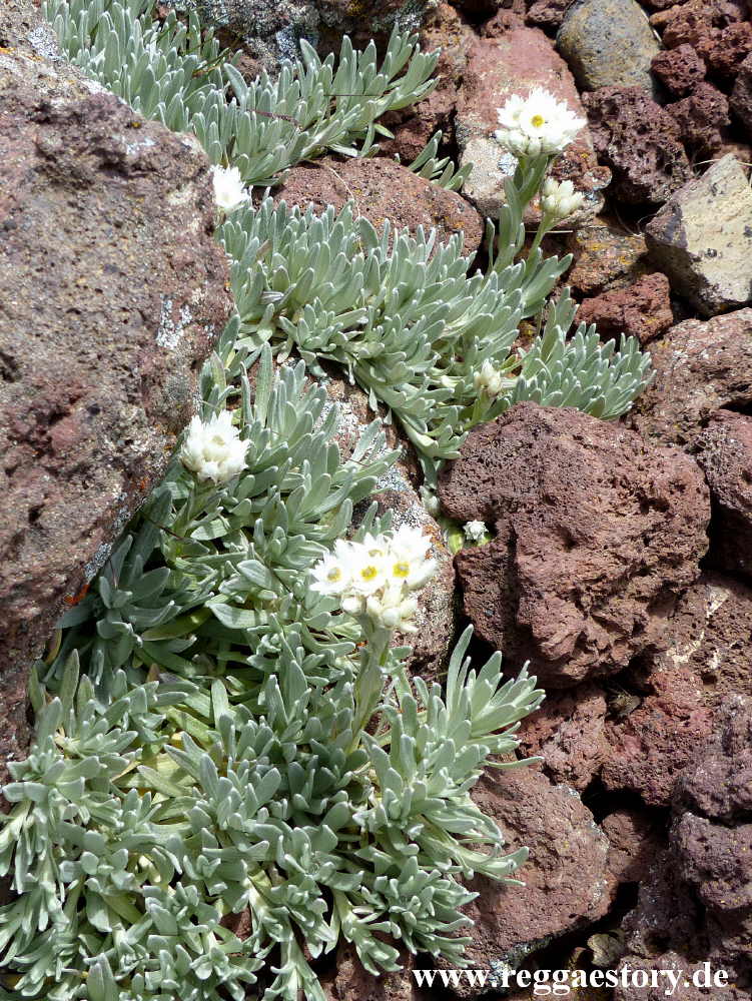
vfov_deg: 42.1
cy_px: 500
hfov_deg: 32.2
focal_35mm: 45
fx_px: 1302
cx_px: 376
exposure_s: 1/500
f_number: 4
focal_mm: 8.1
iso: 100
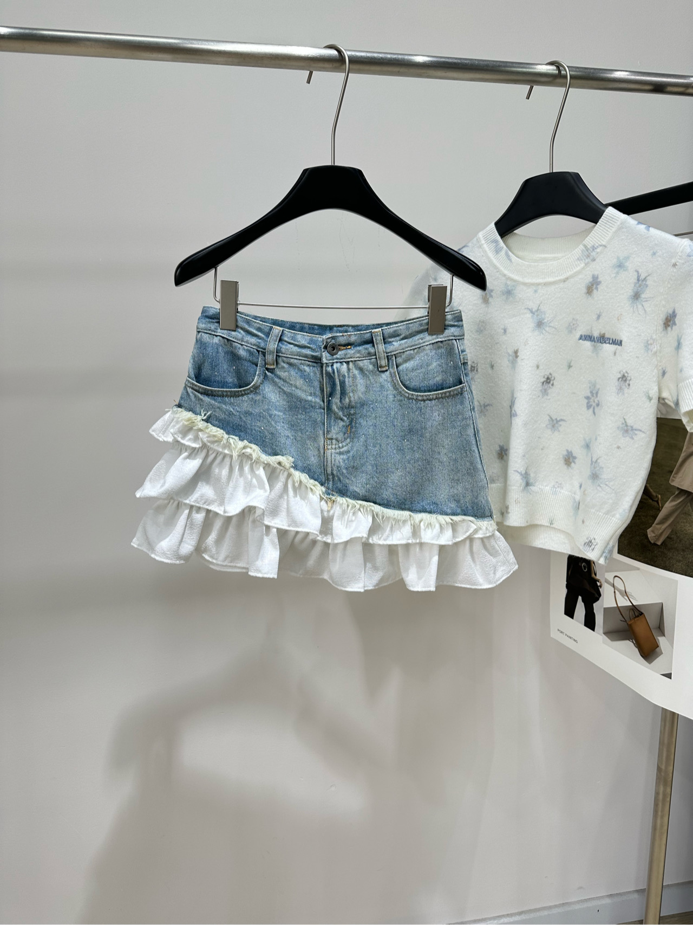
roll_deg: +0.2
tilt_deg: -9.8
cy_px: 462
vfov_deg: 71.6
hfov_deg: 56.8
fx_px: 641
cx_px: 346
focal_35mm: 24
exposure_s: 1/124
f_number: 1.78
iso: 80
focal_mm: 6.86
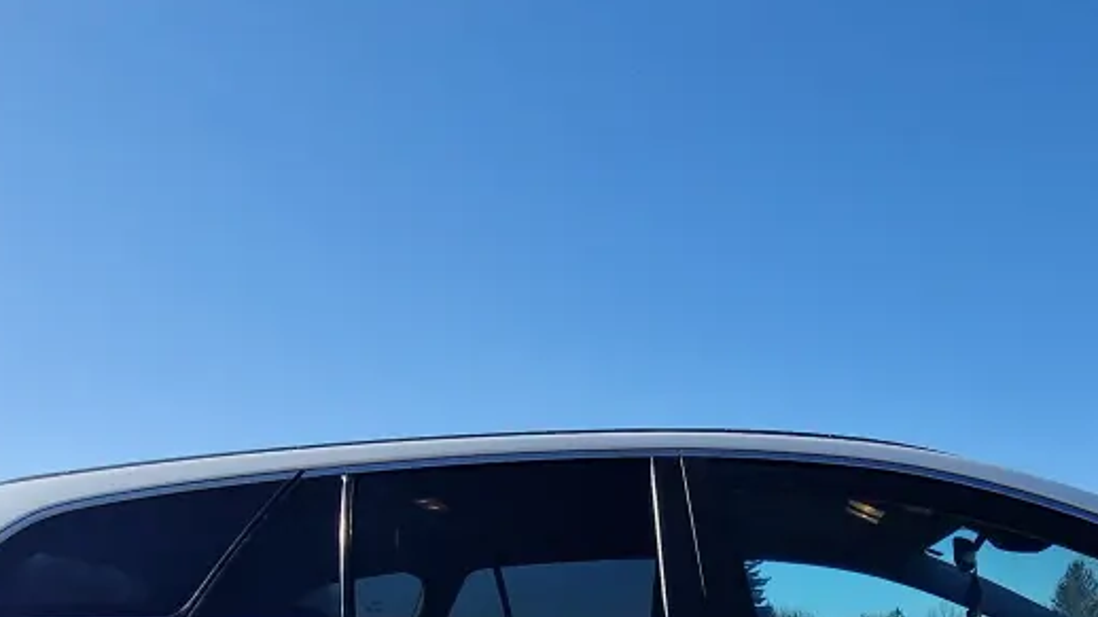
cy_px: 806
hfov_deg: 55.2
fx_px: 1019
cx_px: 750
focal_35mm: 35
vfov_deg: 27.8
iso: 50
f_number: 2.2
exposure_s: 1/1980
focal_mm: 2.2
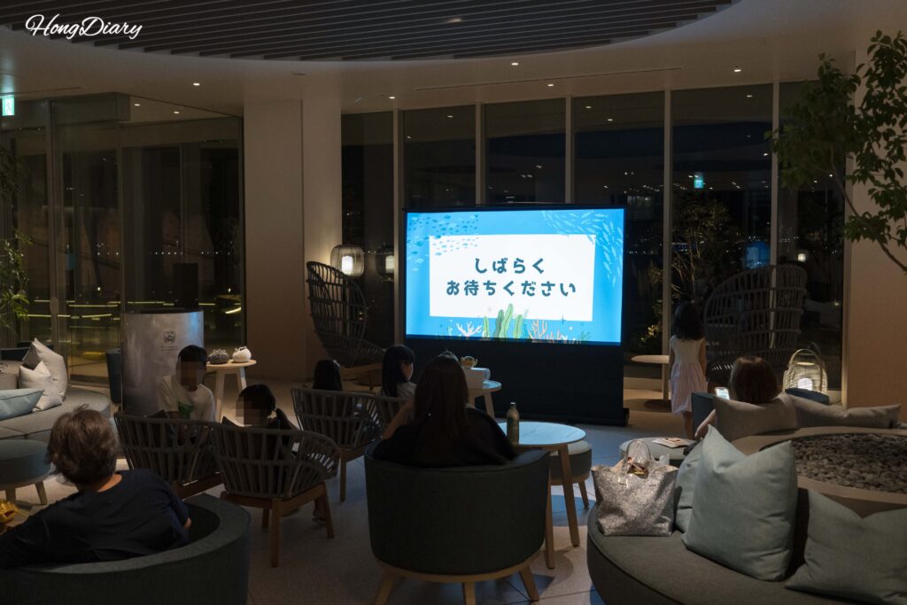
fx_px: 882
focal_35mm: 35
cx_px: 454
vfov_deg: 37.9
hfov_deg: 54.4
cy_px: 302
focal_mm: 35
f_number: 5
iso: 5000
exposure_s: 1/160
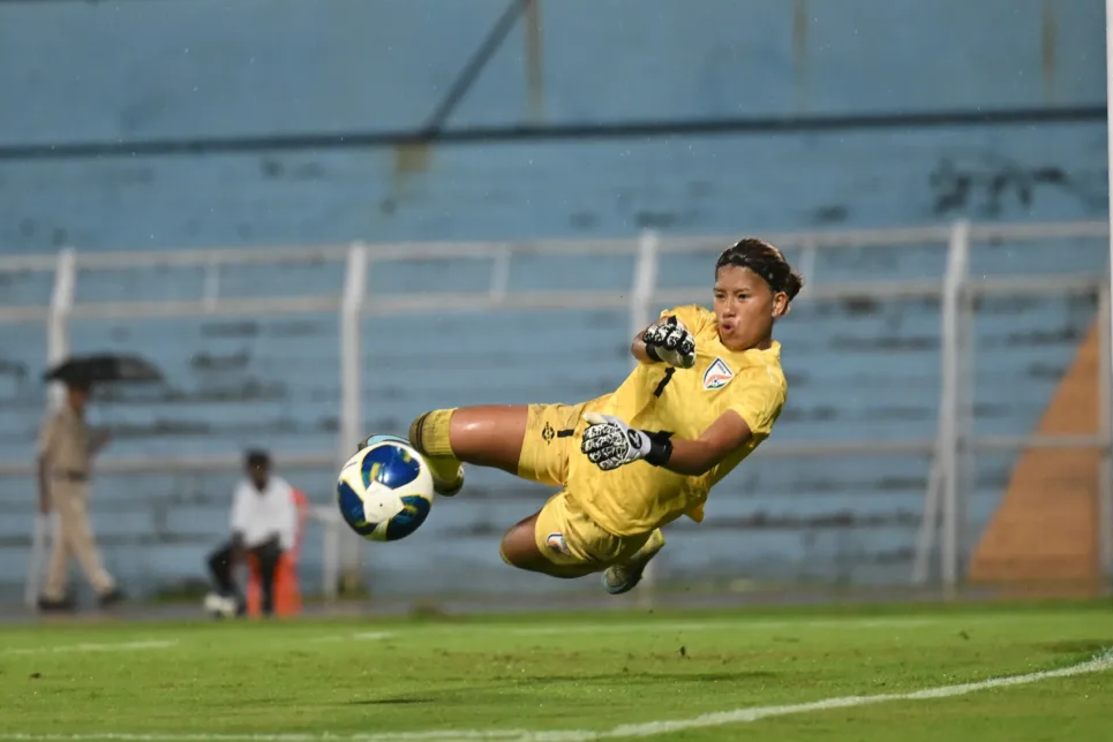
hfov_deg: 10.8
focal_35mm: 191
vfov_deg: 7.2
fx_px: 5907
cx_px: 549
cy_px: 366
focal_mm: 180
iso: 3200
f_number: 2.8
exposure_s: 1/1600
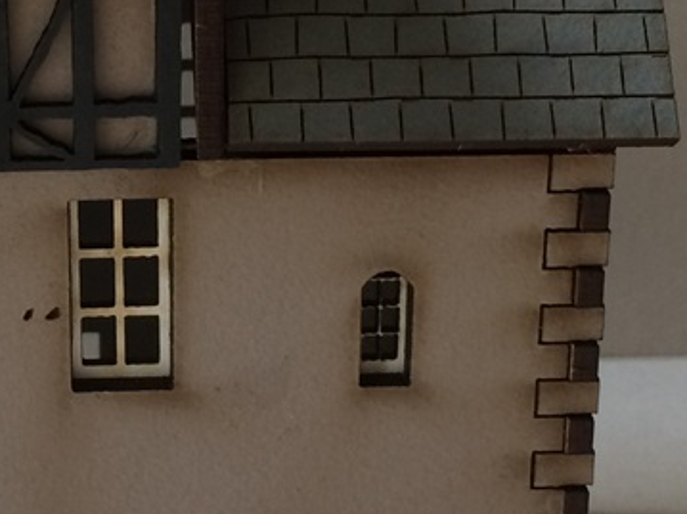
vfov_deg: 15.2
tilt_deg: -19.6
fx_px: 1924
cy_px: 117
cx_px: -25
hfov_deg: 19.6
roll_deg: +1.8
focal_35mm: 97
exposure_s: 1/30
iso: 80
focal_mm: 4.15
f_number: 2.2
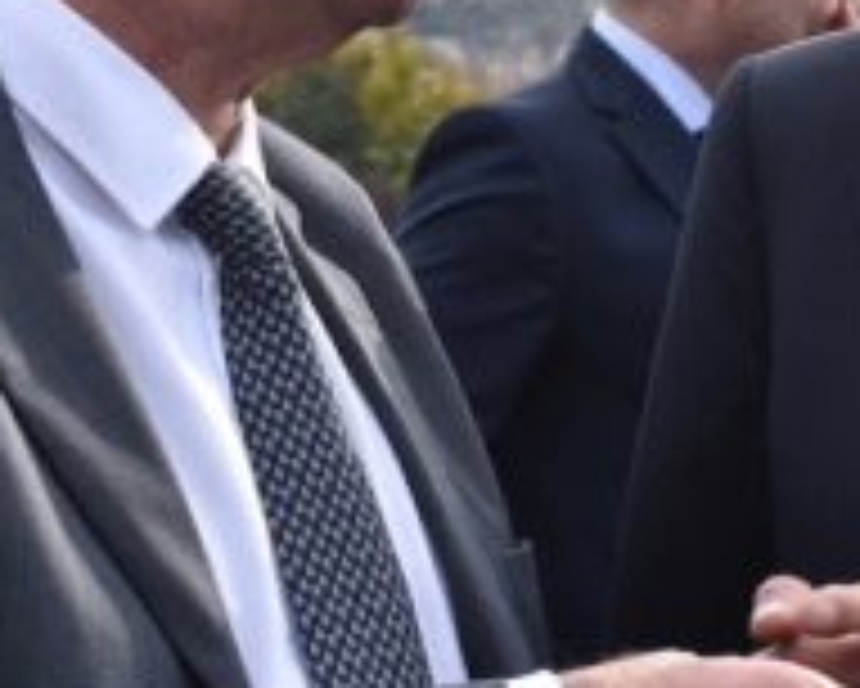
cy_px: 54
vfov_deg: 9.2
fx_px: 4278
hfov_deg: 11.4
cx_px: 720
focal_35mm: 168
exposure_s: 1/320
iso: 200
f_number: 9
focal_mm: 38
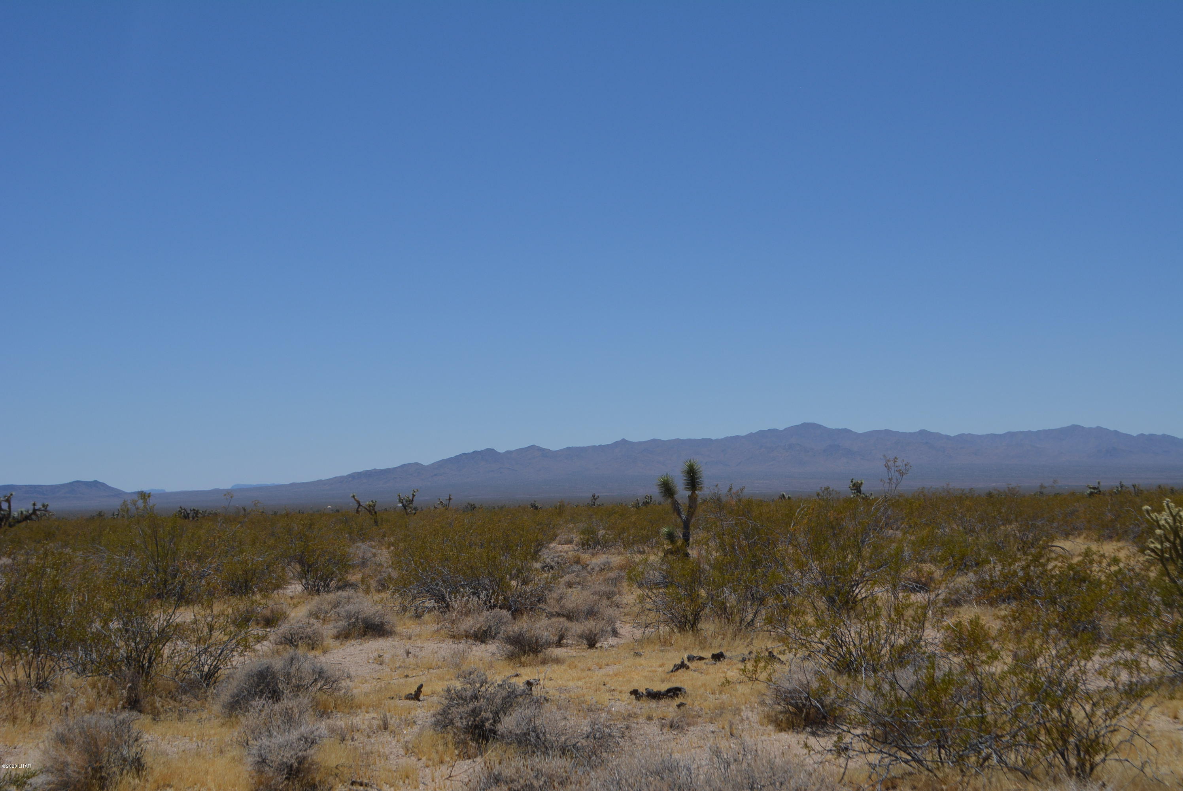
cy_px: 396
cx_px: 592
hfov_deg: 46.4
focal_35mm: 42
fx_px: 1381
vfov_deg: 31.9
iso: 400
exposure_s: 1/2000
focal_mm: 28
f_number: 8
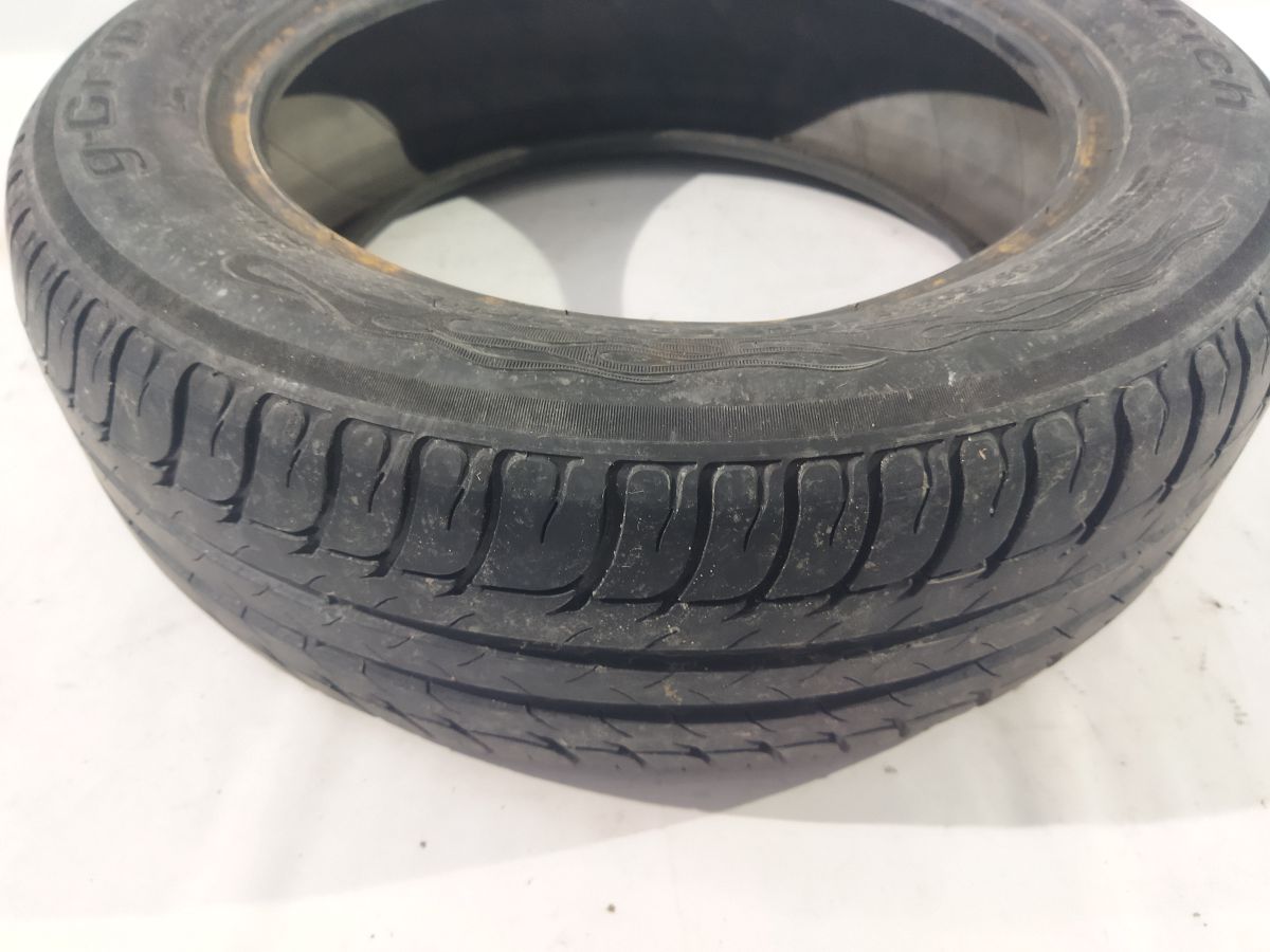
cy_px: 476
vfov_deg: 51.4
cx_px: 635
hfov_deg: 65.3
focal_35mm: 27
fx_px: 991
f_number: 1.79
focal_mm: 4.71
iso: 209
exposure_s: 1/25
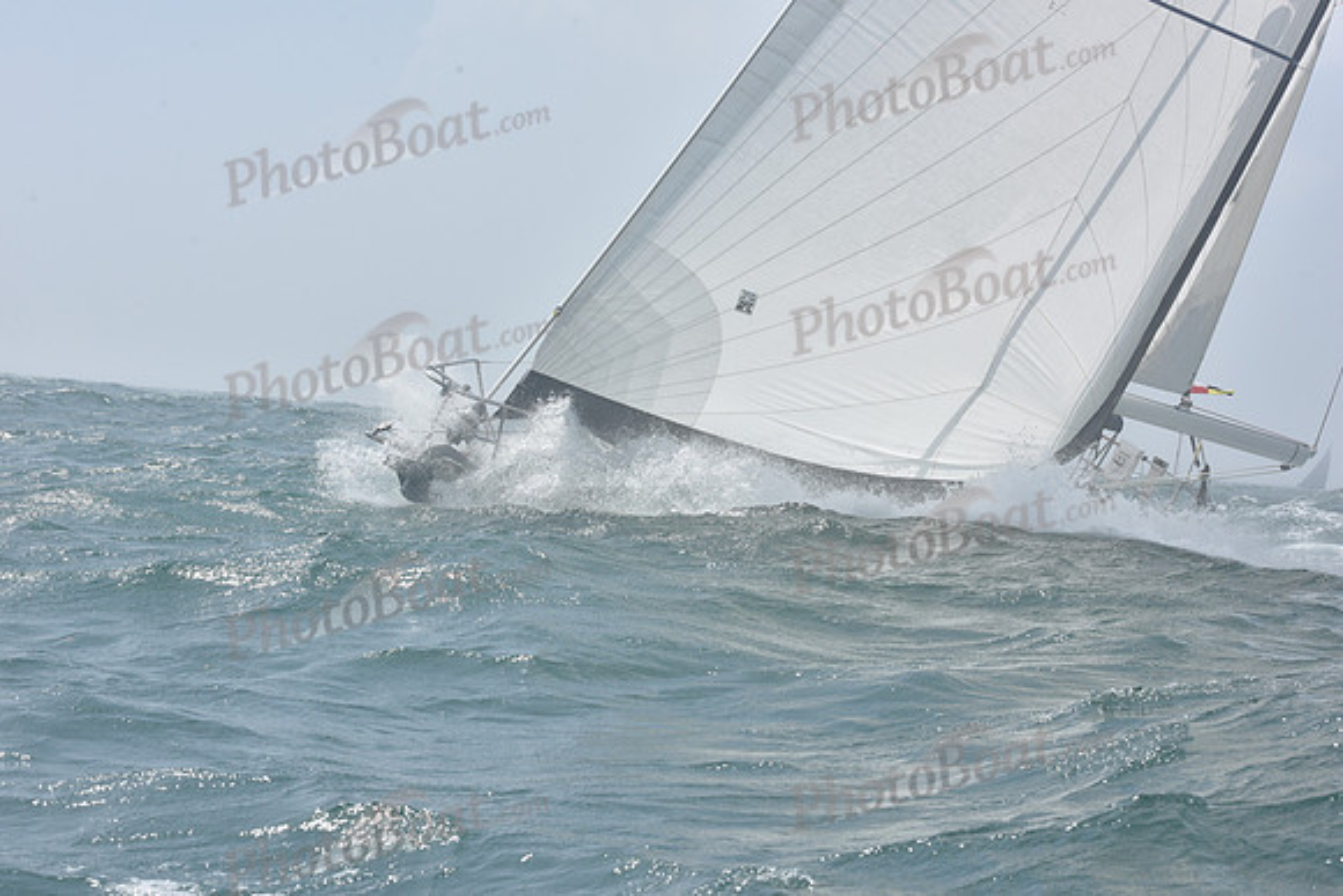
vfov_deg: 19.5
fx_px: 2612
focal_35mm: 70
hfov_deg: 28.8
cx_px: 672
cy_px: 448
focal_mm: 70
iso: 320
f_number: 11
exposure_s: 1/800
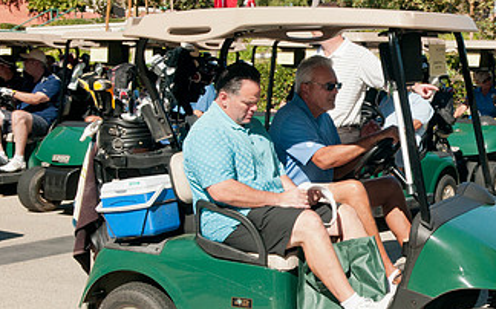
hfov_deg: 24.6
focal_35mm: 82
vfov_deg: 15.9
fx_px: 1108
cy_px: 168
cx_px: 430
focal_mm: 30
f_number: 10
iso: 400
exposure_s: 1/250
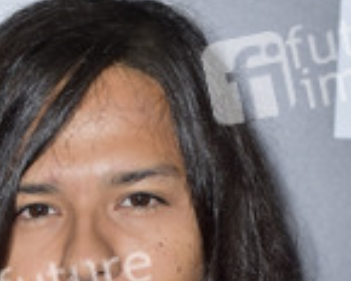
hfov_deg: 10.7
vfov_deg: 8.3
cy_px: 431
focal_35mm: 181
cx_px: 108
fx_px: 1880
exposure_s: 1/200
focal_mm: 70
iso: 400
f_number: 5.6
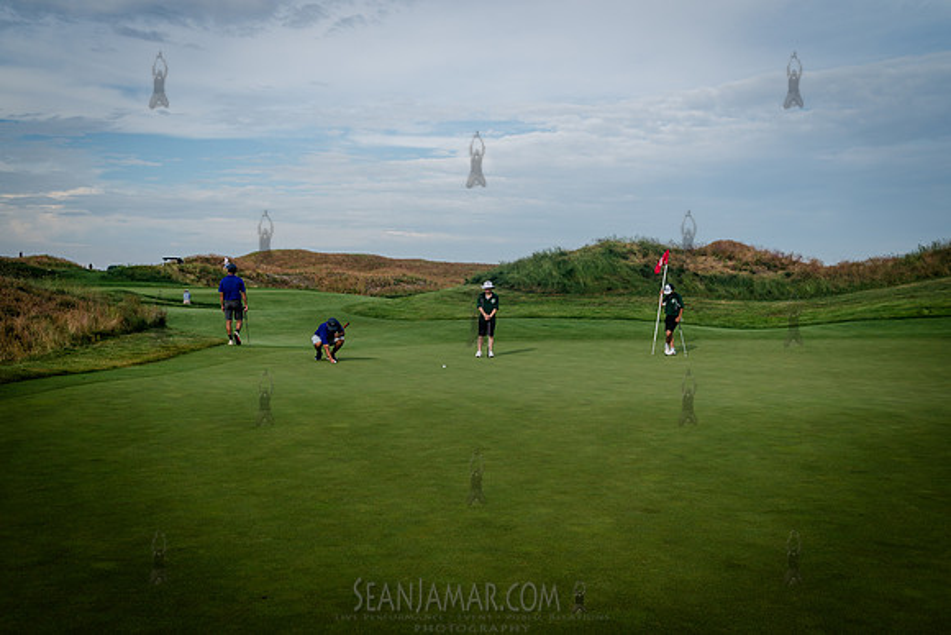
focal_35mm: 35
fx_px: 925
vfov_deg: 37.9
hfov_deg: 54.4
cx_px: 476
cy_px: 318
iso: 100
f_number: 4.5
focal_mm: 35
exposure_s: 1/800
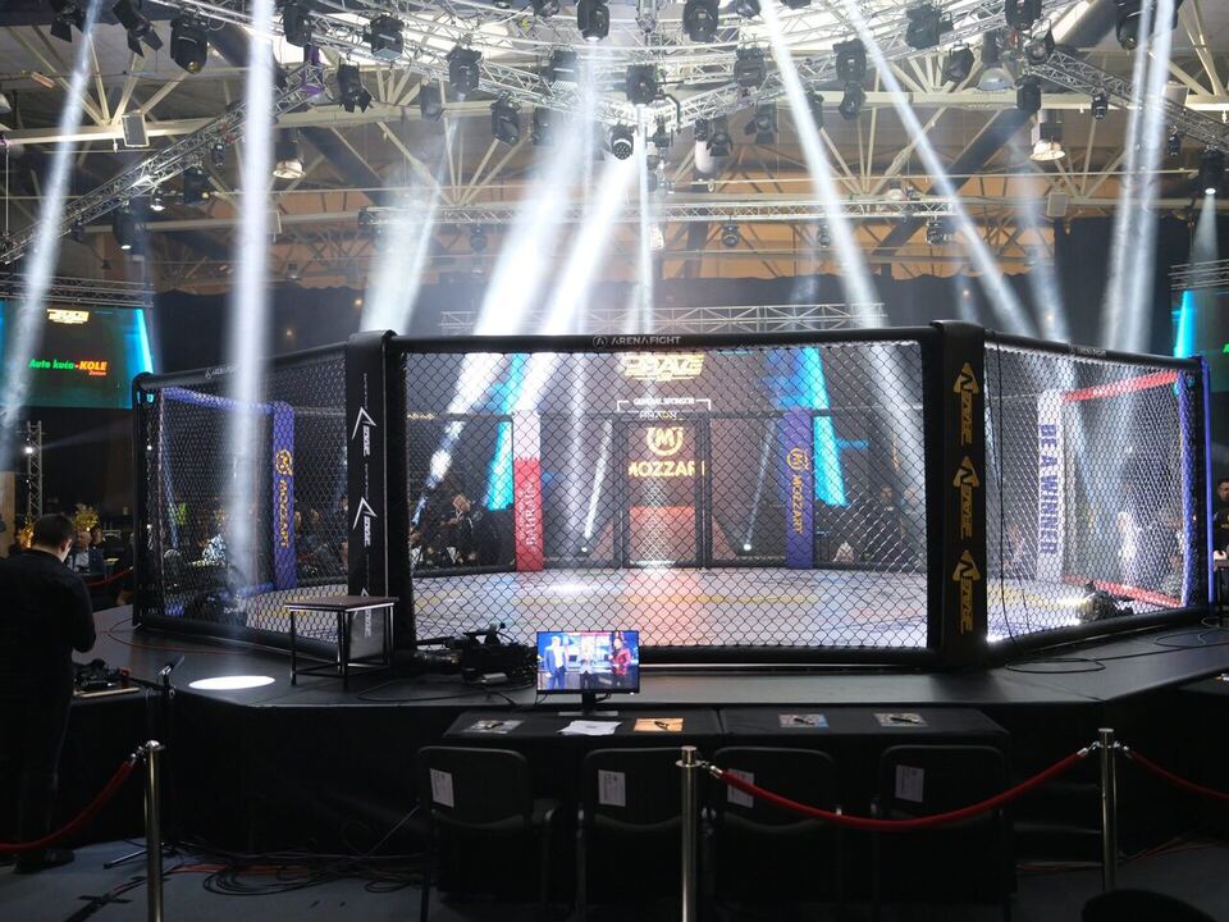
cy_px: 461
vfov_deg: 39.7
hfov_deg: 51.4
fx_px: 1278
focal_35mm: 36
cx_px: 614
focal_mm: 45
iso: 5000
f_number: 2.8
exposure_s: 1/80
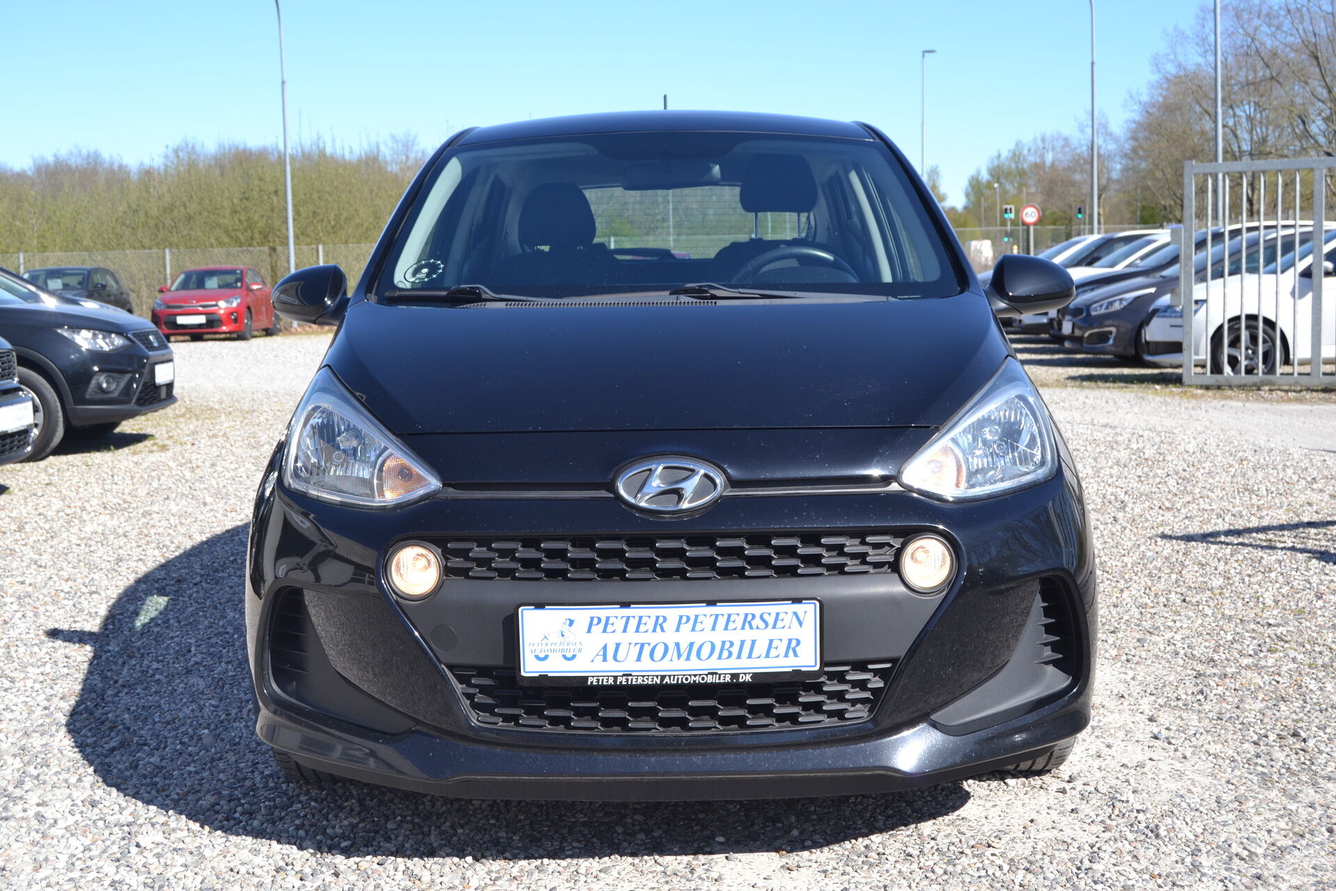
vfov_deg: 31.9
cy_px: 446
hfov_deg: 46.4
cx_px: 668
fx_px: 1559
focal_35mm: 42
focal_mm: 28
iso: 100
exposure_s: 1/200
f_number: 7.1
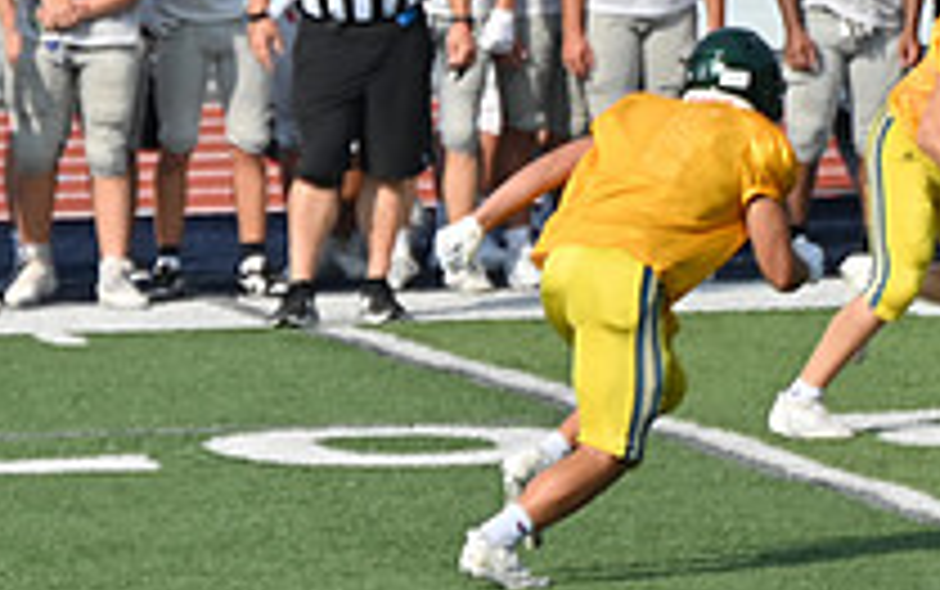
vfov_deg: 1.5
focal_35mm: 890
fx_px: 22818
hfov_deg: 2.4
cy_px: 430
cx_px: -153
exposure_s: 1/800
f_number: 5.6
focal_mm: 210
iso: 100
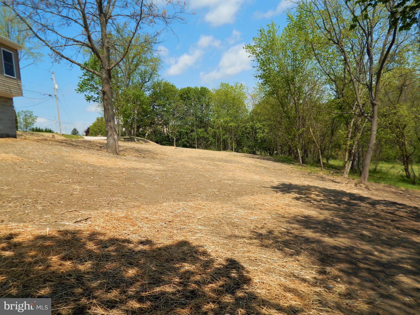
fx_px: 303
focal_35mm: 25
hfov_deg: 69.4
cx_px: 210
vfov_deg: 54.9
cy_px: 158
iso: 125
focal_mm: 4.5
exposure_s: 1/500
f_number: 6.1
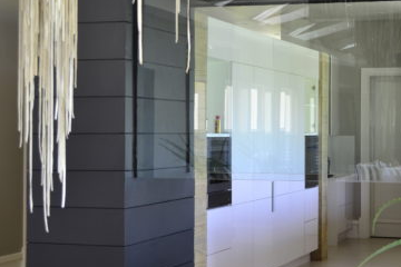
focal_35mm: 85
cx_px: 296
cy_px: 120
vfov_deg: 16.1
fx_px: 947
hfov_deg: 23.7
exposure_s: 1/30
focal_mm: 34
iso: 400
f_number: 5
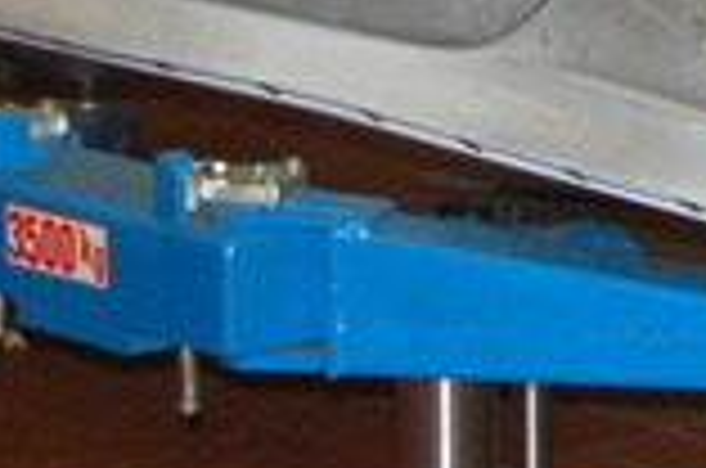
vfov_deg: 5.1
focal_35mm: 264
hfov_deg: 7.6
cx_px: 1273
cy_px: -236
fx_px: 5172
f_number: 4
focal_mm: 27
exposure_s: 1/60
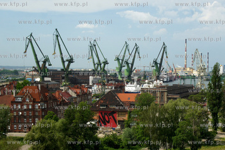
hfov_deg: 44.5
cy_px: 82
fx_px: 275
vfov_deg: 30.5
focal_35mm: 44
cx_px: 118
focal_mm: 26
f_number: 9
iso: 200
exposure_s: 1/200
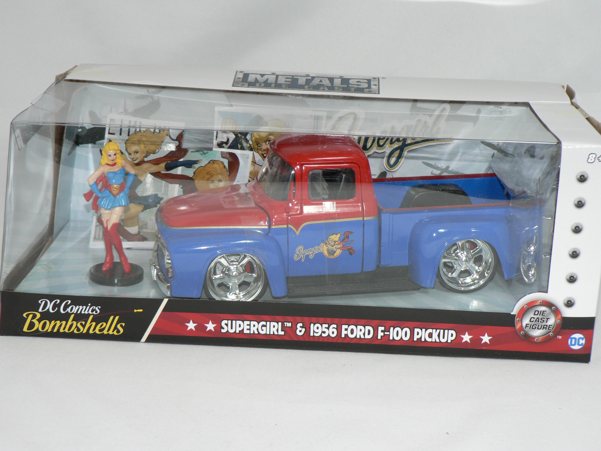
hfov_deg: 27.0
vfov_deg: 20.4
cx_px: 300
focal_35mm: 72
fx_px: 1250
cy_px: 226
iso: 80
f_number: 3.2
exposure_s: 1/60
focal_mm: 12
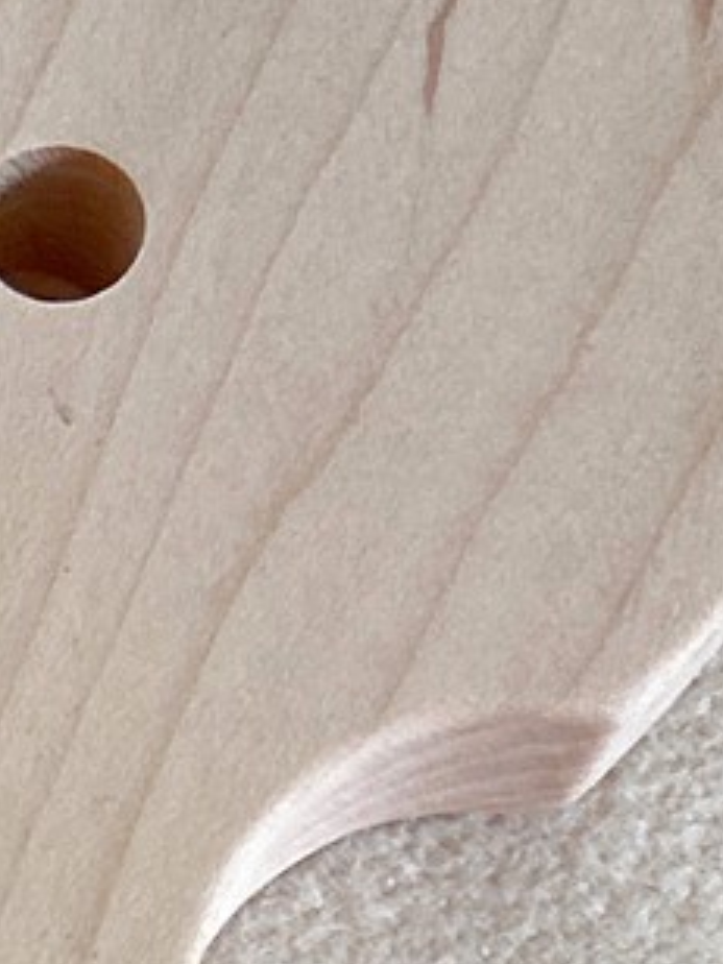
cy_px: 1495
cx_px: -701
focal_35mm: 119
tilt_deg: -78.9
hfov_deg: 11.3
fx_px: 3314
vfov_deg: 15.2
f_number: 1.8
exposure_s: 1/120
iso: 125
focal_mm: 4.25
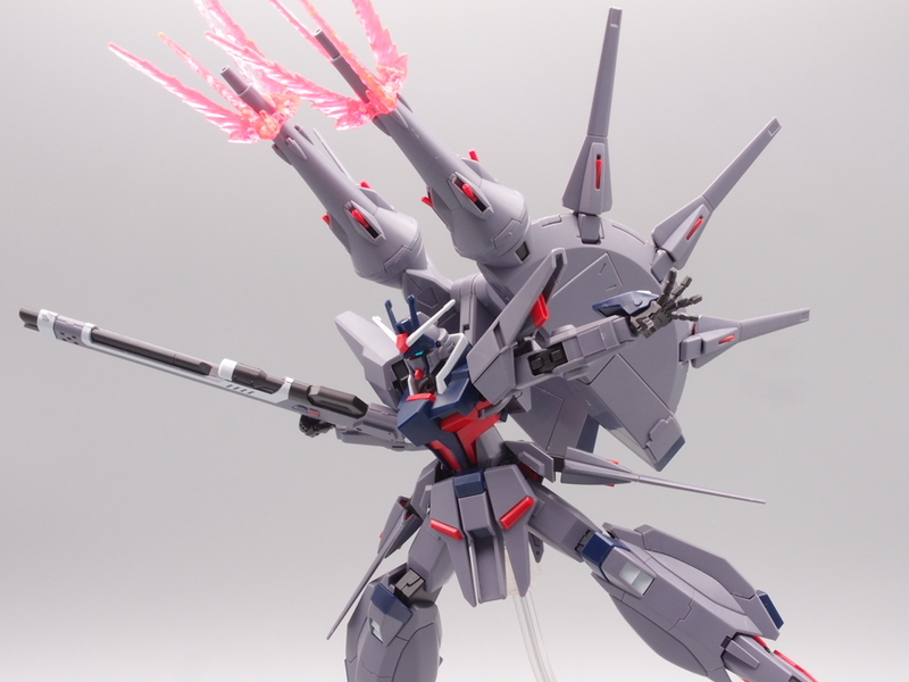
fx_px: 1313
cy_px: 341
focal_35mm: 50
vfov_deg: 29.1
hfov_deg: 38.2
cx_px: 454
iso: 100
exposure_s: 1/5
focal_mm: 10.83
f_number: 8
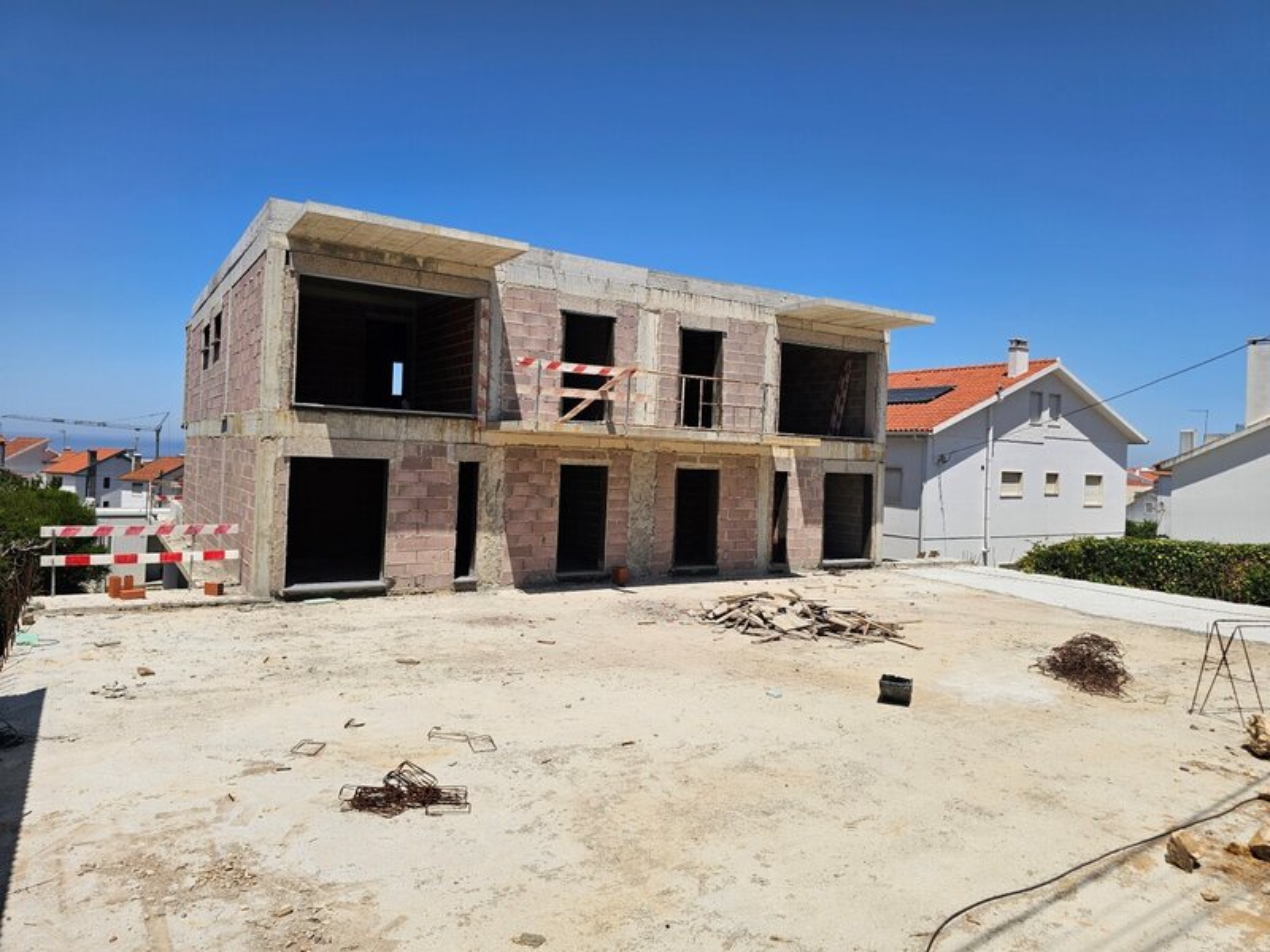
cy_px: 476
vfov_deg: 58.9
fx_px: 844
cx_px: 635
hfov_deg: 73.9
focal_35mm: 23
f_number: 1.7
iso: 10
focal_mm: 6.3
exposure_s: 1/1967
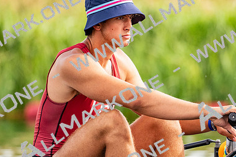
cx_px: 145
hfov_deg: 2.3
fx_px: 5939
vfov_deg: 1.5
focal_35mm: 906
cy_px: 73
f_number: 4.5
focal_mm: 400
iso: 800
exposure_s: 1/2500
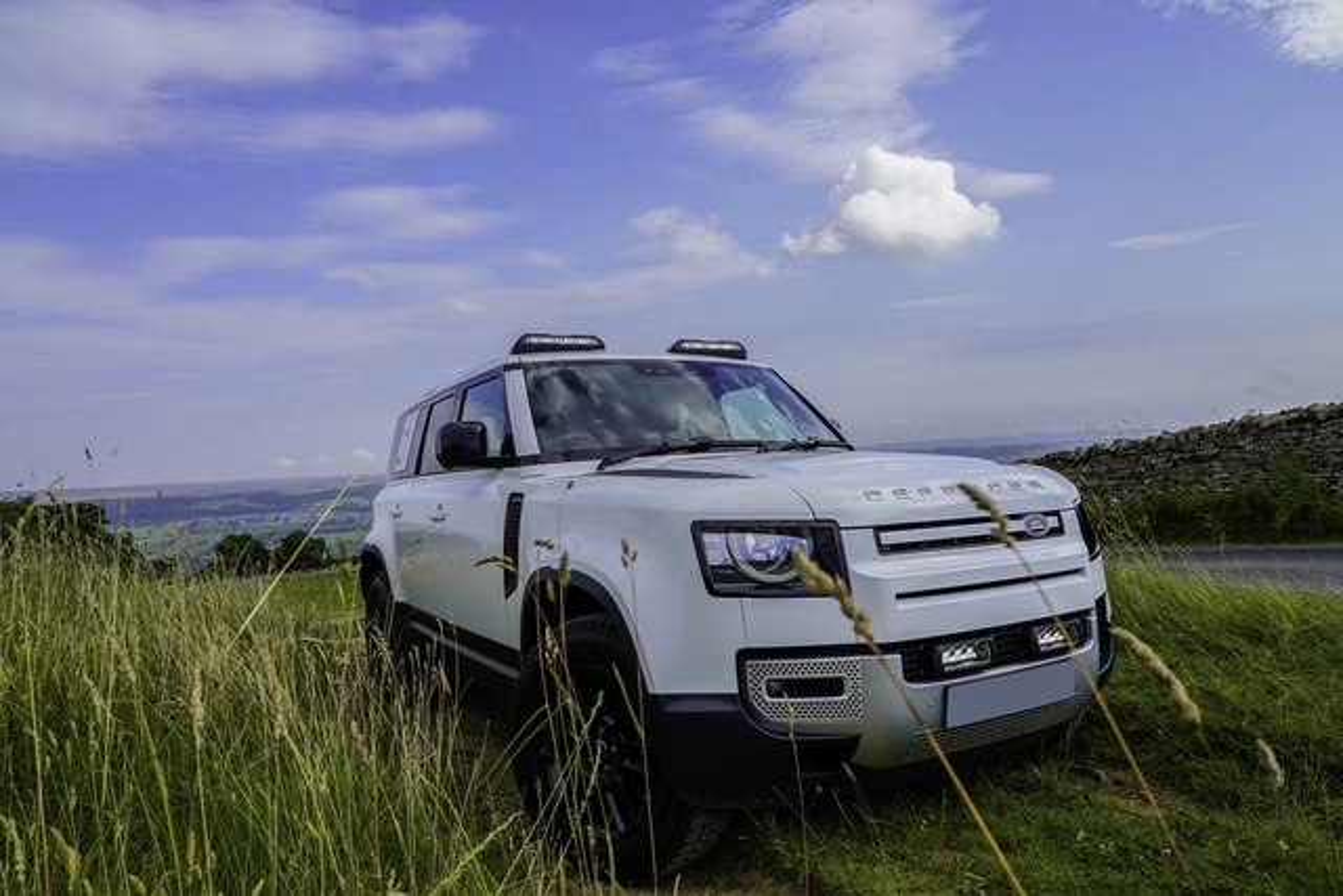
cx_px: 672
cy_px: 448
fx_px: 895
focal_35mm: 24
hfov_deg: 73.7
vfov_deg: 53.2
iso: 100
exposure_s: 1/100
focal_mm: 24
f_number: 14
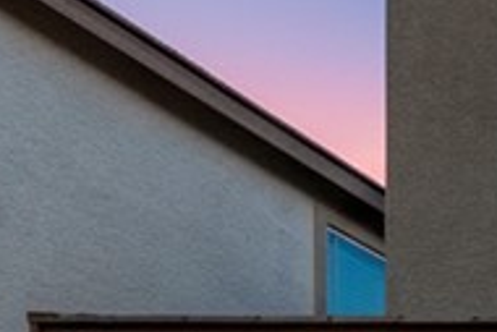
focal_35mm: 80
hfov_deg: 18.4
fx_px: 1105
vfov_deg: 16.4
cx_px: 952
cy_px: 400
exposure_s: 1/500
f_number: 8
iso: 320
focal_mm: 14
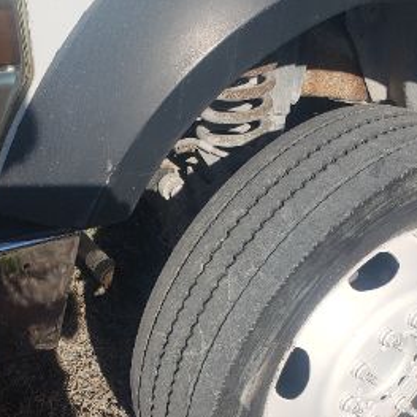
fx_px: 763
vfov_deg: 30.2
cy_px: 301
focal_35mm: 56
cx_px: 162
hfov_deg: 30.5
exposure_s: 1/2291
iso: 50
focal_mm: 4.3
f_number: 2.4
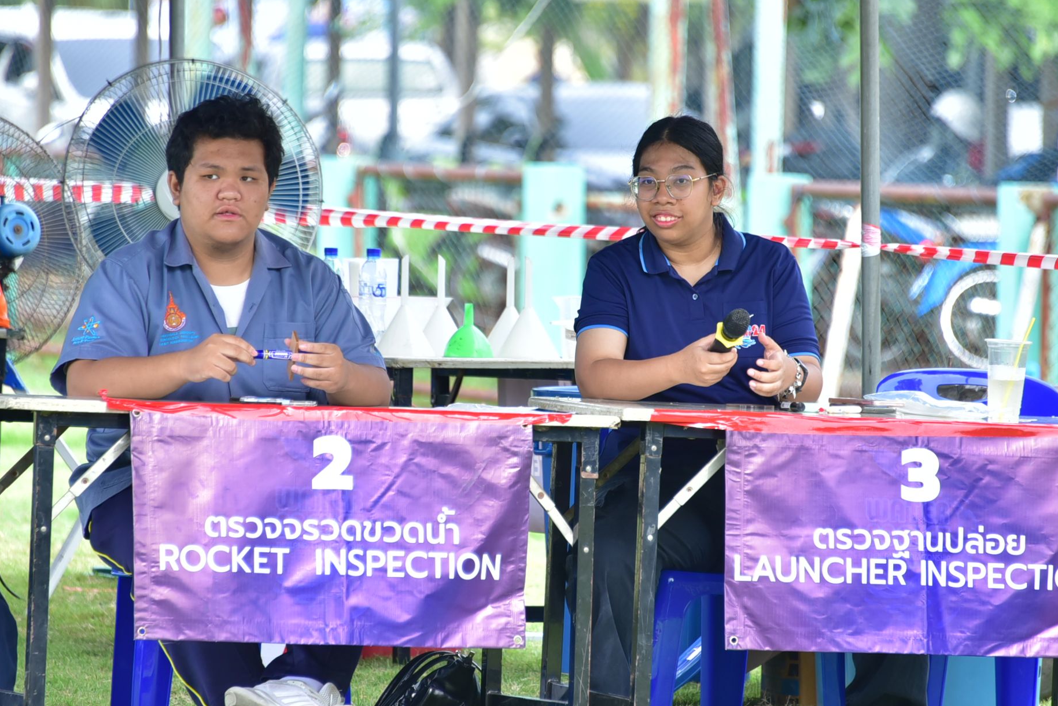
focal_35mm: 410
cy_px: 285
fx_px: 12054
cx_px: 555
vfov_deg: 3.4
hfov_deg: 5.0
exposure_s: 1/320
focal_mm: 300
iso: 500
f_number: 5.6
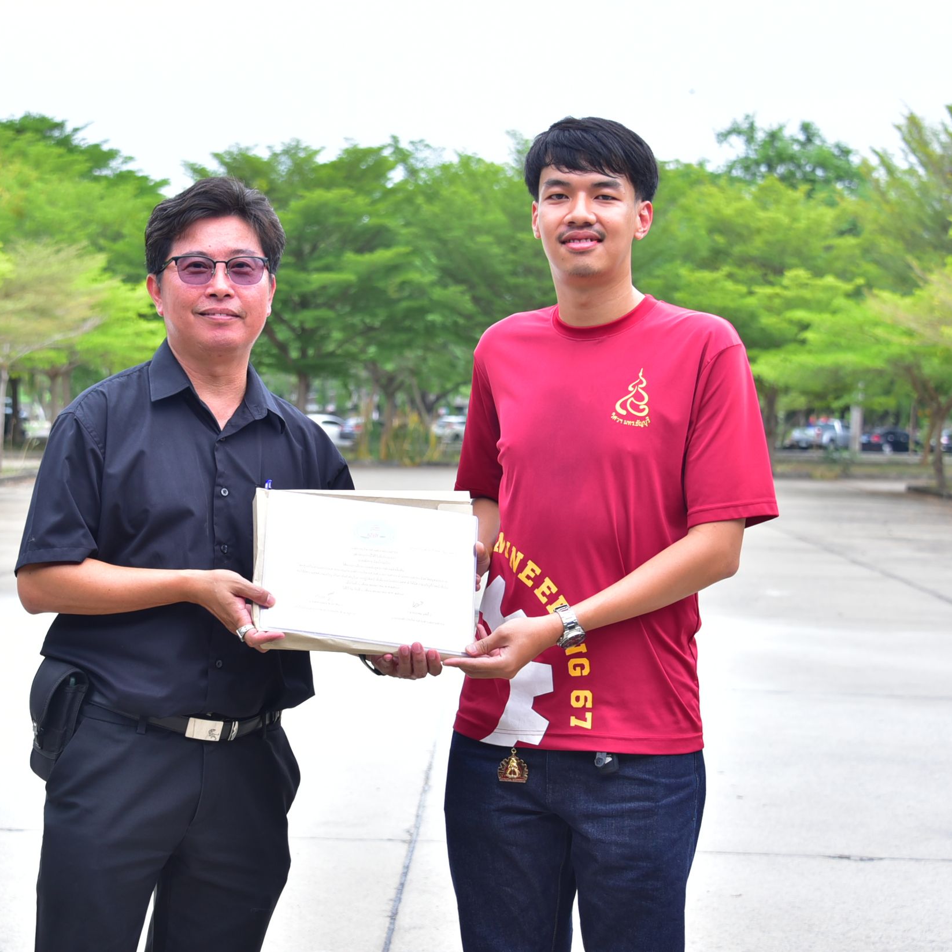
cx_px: 395
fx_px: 2489
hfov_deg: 21.6
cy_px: 470
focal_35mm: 80
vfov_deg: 21.7
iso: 320
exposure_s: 1/250
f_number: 5.6
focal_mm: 62
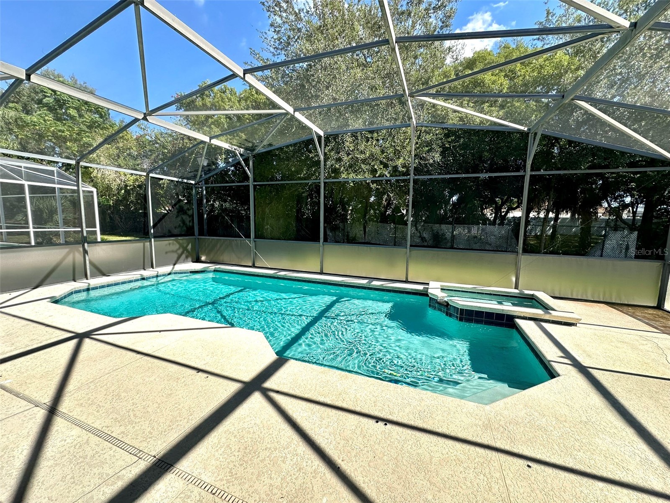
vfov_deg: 85.7
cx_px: 335
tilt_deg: -6.5
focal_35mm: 14
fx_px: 271
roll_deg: -1.7
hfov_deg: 102.1
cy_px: 252
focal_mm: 2.22
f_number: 2.2
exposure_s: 1/861
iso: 40
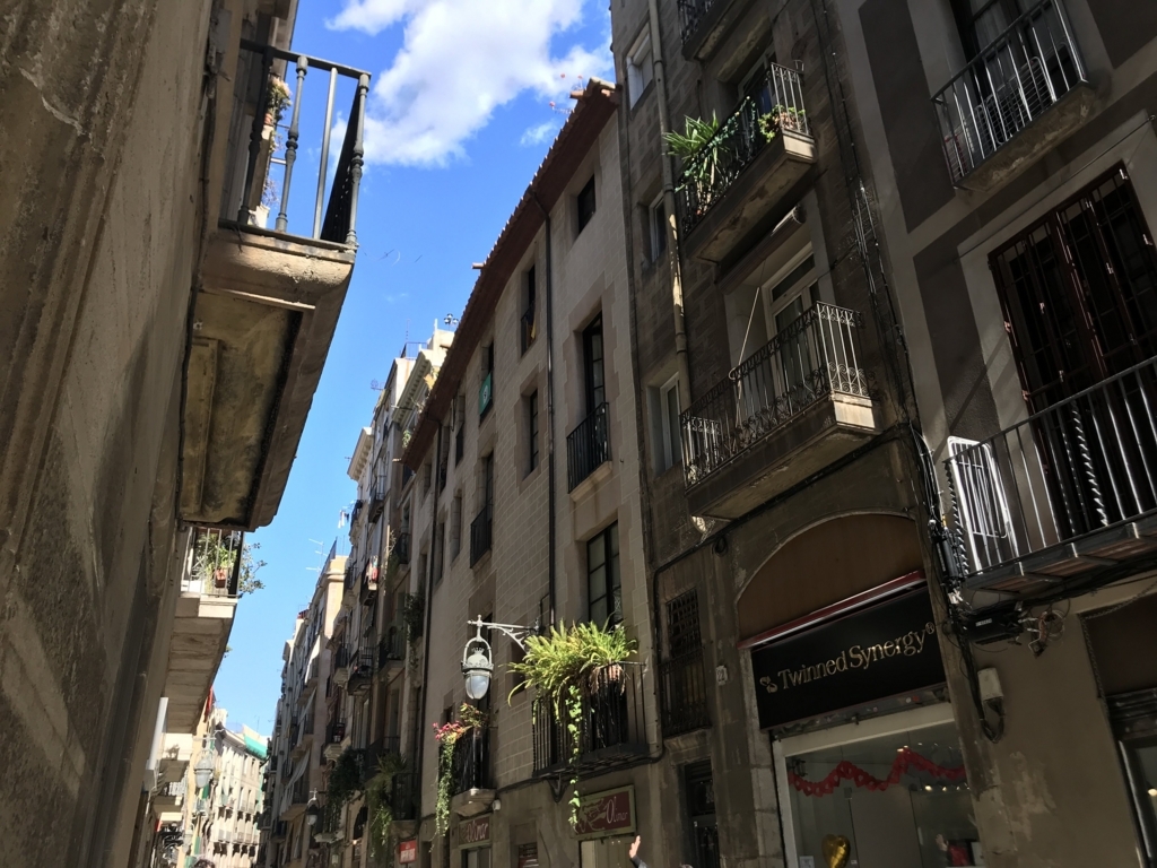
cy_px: 434
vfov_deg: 49.7
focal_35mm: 28
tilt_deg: +26.0
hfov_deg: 63.4
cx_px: 578
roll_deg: +1.4
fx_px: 936
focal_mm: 3.99
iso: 20
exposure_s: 1/651
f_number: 1.8
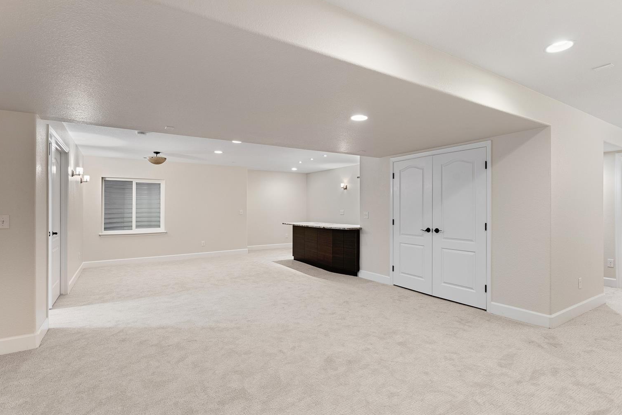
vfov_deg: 67.5
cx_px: 327
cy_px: 213
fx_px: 310
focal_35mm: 18
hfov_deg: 90.1
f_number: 8
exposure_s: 1/80
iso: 400
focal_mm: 16.9
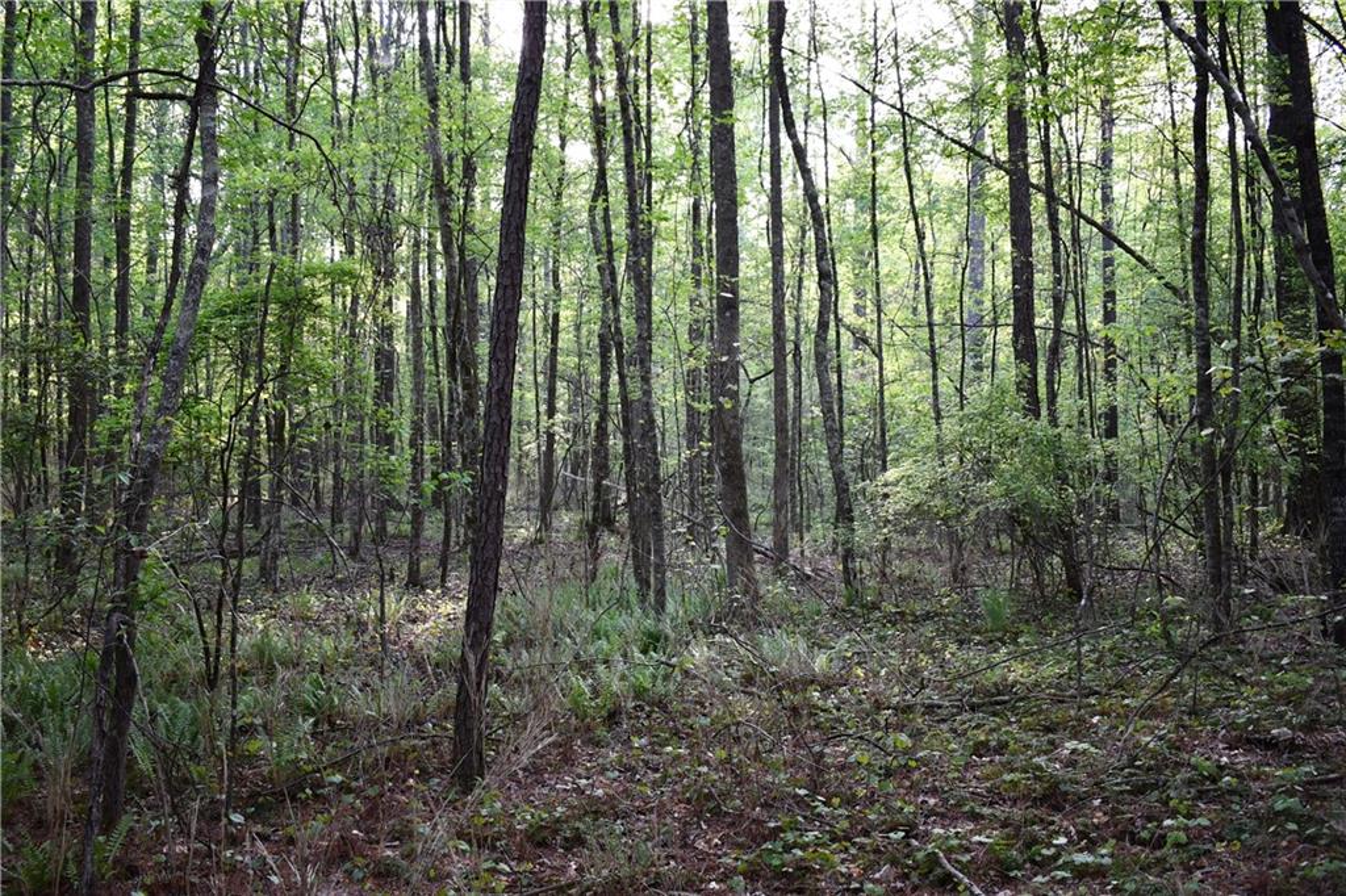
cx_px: 673
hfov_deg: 53.1
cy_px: 448
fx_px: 1345
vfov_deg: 36.8
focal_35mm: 36
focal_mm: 18
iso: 800
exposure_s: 1/160
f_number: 3.5
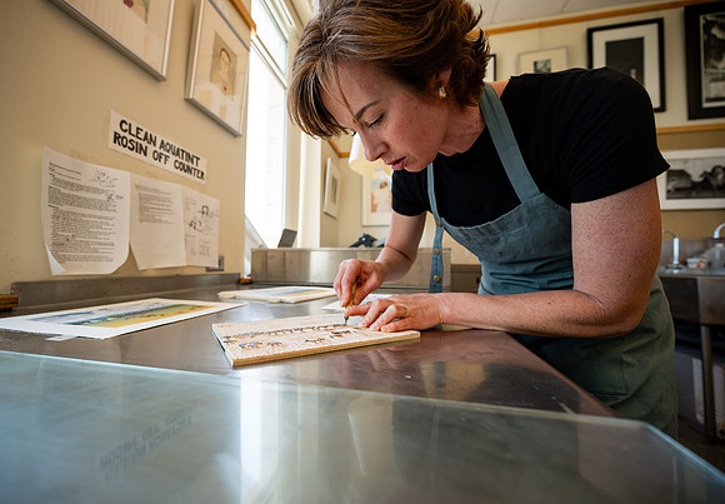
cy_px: 252
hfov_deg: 101.8
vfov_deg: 81.1
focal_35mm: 14
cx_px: 346
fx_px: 294
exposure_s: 1/250
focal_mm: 14
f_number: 4
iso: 500
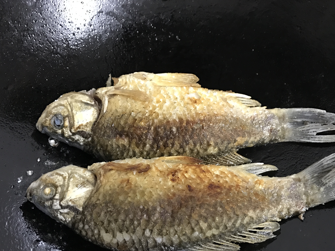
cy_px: 154
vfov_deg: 39.4
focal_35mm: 36
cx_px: 171
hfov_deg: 51.4
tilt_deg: -58.5
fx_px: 348
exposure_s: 1/9
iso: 100
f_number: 1.8
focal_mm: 3.99
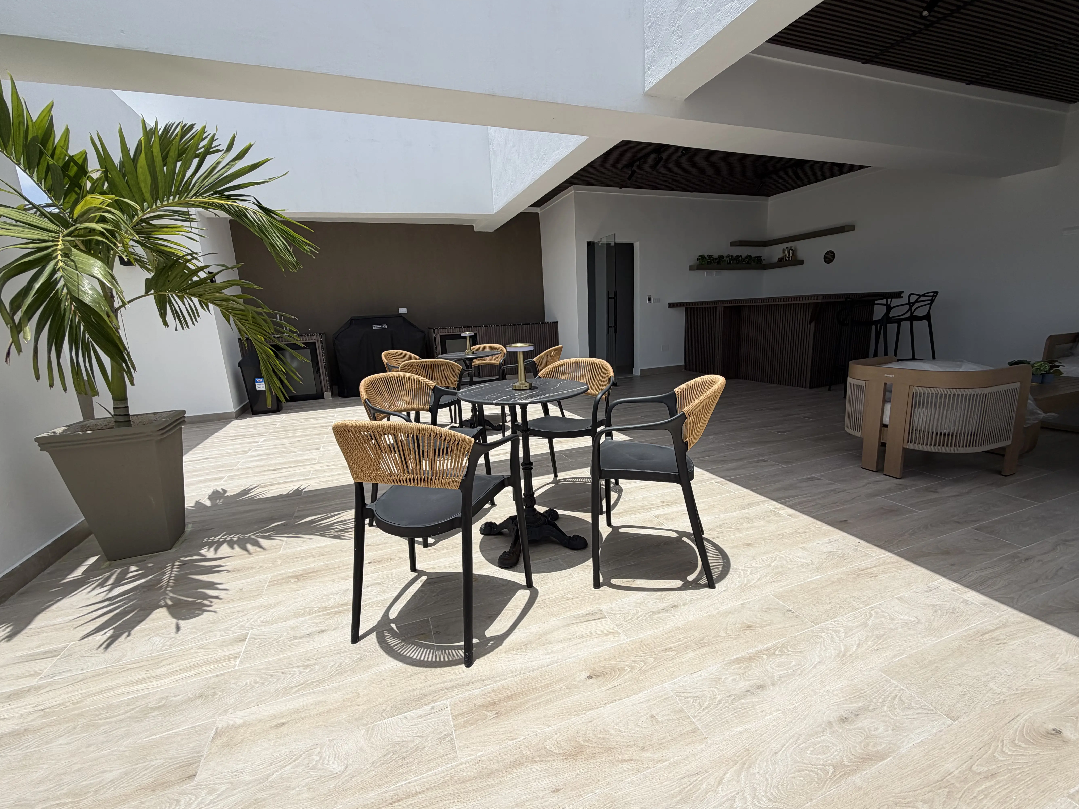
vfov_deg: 81.7
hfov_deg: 98.1
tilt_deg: -12.2
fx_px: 468
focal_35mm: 15
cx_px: 555
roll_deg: +3.0
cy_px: 415
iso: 20
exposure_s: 1/1087
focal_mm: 2.22
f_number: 2.2
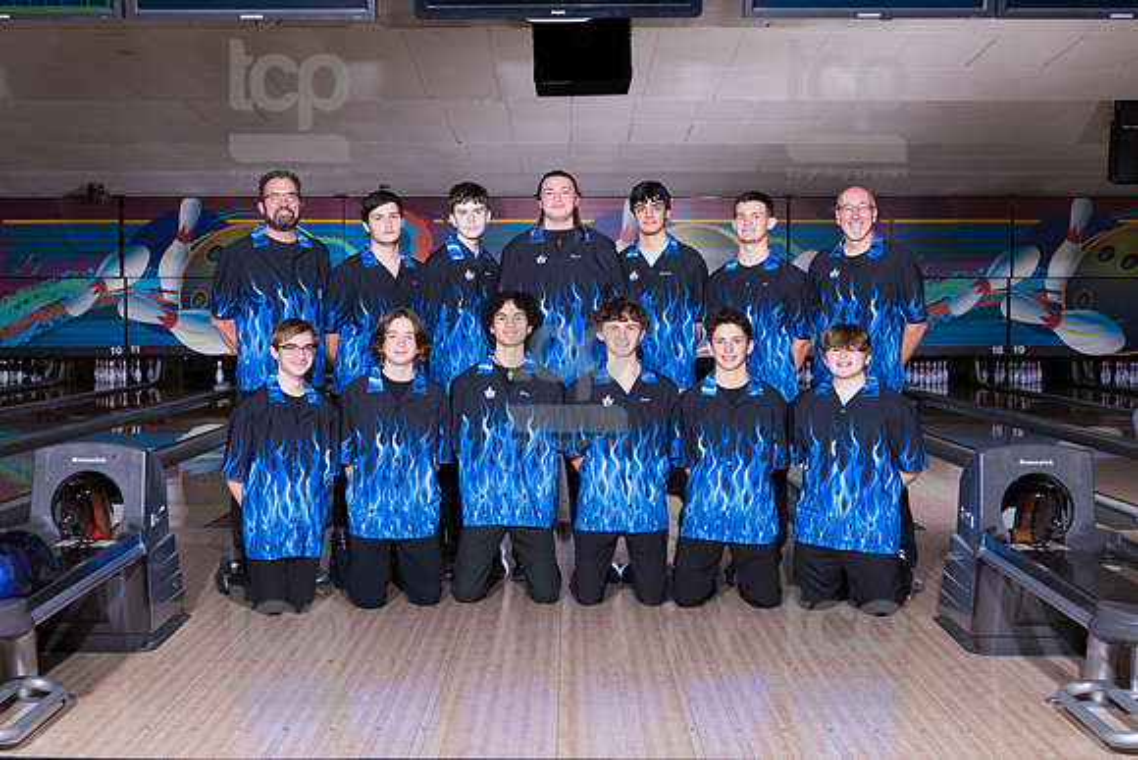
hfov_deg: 37.3
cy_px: 364
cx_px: 547
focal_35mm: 53
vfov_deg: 25.4
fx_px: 1683
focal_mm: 38
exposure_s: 1/250
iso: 320
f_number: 7.1
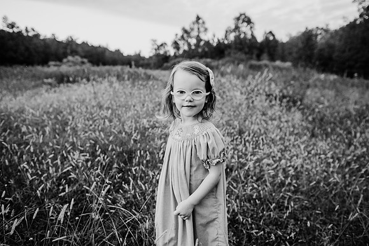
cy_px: 123
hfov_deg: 73.7
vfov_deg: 53.2
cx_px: 184
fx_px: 246
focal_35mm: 24
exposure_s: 1/500
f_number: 2.8
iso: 500
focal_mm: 24
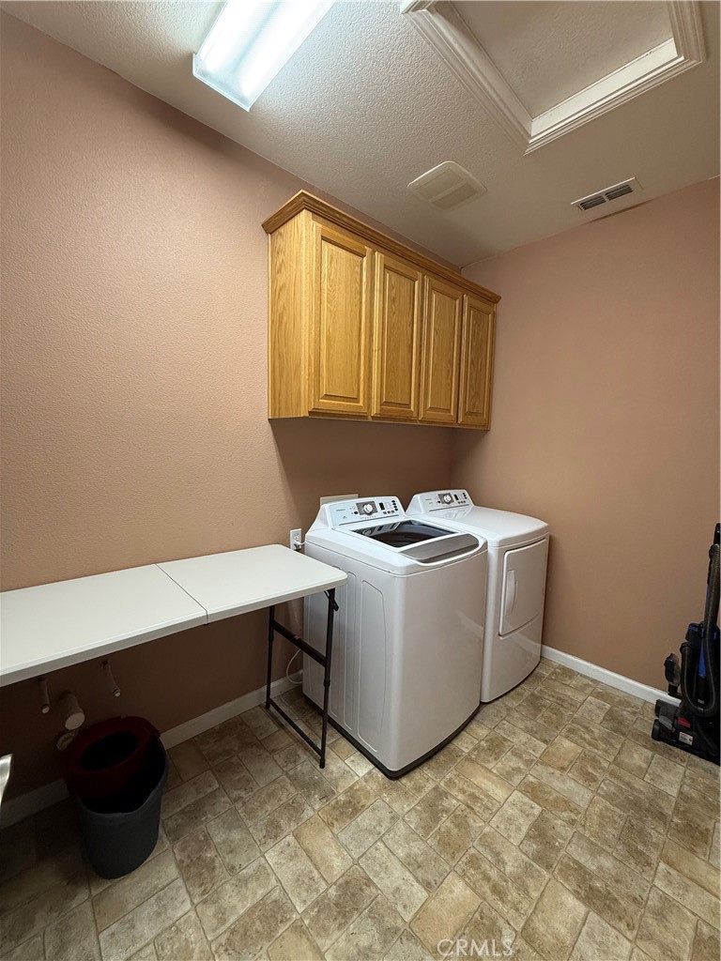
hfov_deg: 85.7
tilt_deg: -5.4
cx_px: 360
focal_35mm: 14
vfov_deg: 102.1
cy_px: 480
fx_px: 389
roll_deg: -1.5
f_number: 2.2
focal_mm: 2.22
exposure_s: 1/60
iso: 200
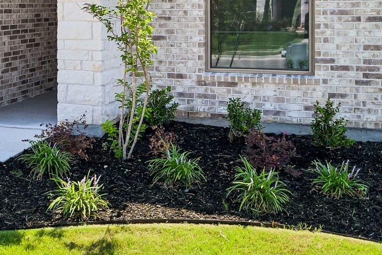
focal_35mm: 52
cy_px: -8
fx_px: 552
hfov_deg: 36.7
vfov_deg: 24.6
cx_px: 68
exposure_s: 1/320
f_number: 8
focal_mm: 12
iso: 400
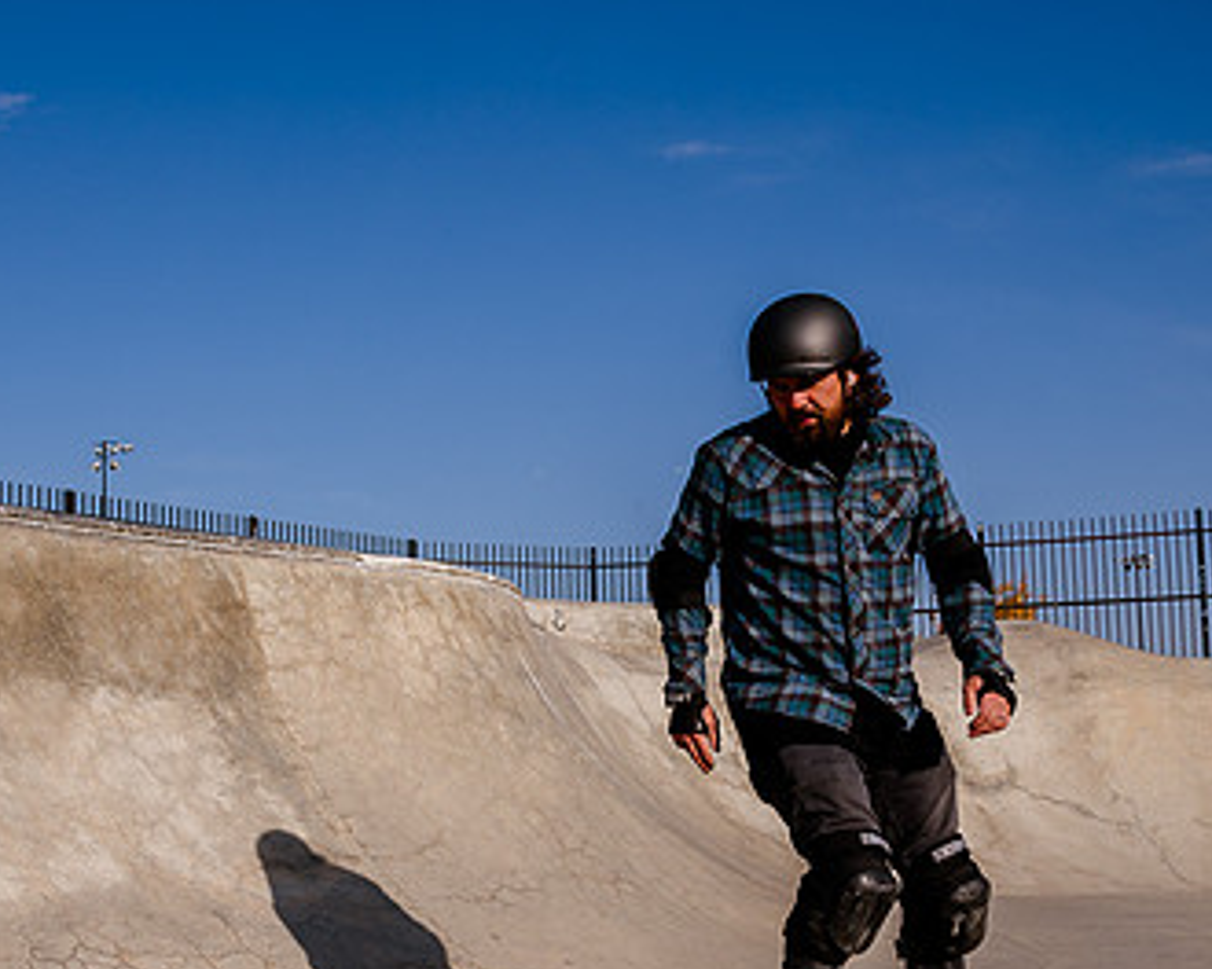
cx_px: 430
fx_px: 1650
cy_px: 626
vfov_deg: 32.5
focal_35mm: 46
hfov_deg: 40.0
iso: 200
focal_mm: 24
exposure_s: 1/500
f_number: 11
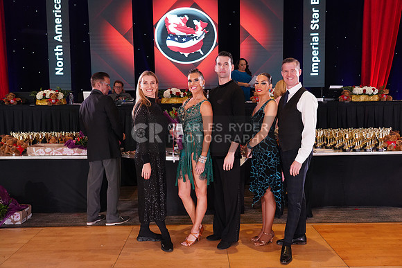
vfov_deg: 42.3
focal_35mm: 31
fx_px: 346
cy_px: 134
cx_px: 201
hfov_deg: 60.3
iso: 2000
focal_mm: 31
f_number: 4
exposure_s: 1/160
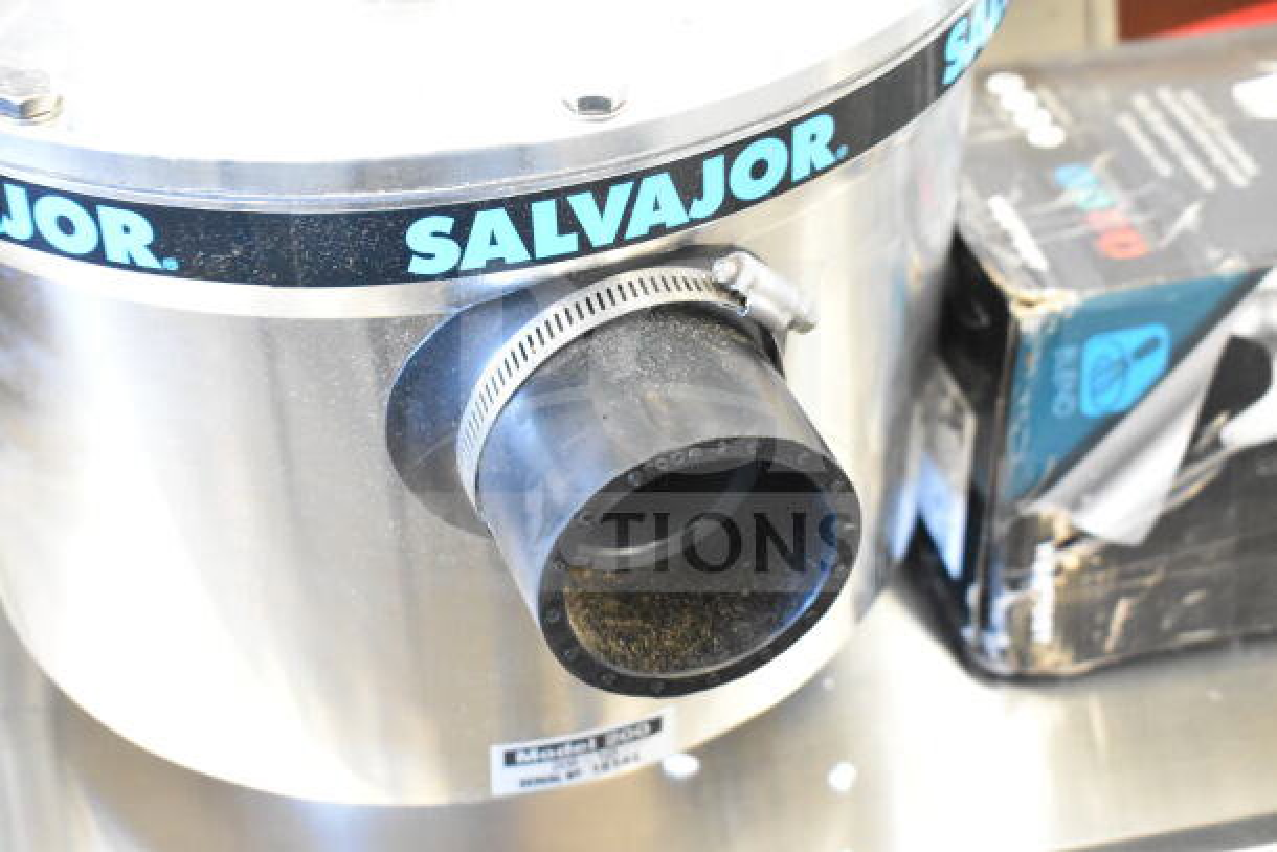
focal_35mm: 68
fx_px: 2395
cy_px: 426
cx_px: 638
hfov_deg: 29.9
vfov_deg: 20.2
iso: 8000
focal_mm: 45
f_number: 5
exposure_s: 1/80
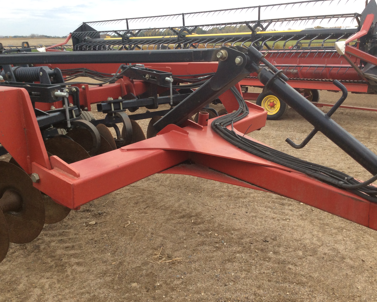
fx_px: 379
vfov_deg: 43.4
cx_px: 188
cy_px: 150
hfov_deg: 52.8
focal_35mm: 34
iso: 32
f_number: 2.4
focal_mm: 3.3
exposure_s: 1/201
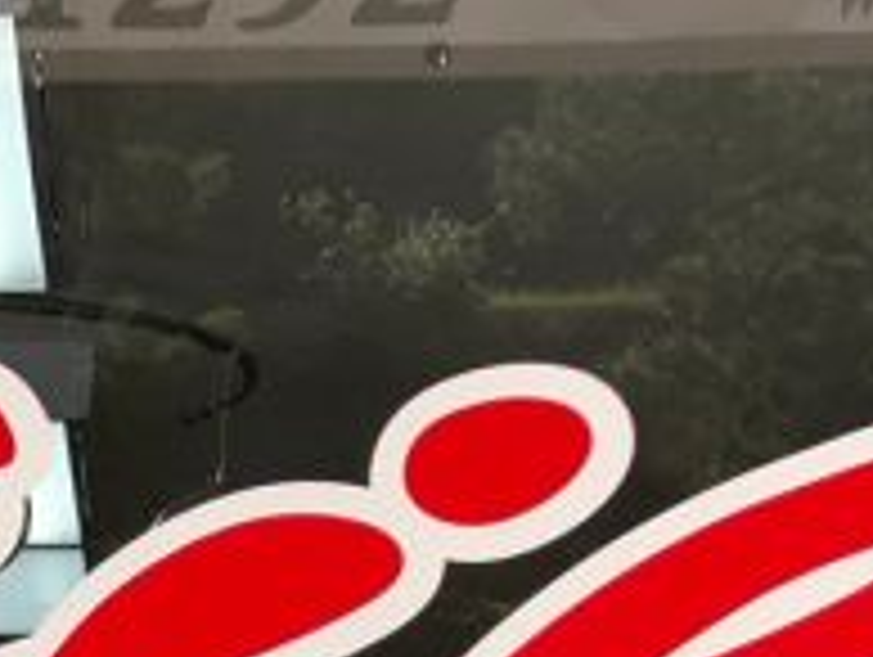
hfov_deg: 10.3
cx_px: -1215
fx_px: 4217
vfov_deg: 8.4
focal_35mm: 167
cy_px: 1368
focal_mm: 3.99
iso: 20
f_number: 1.8
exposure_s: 1/261
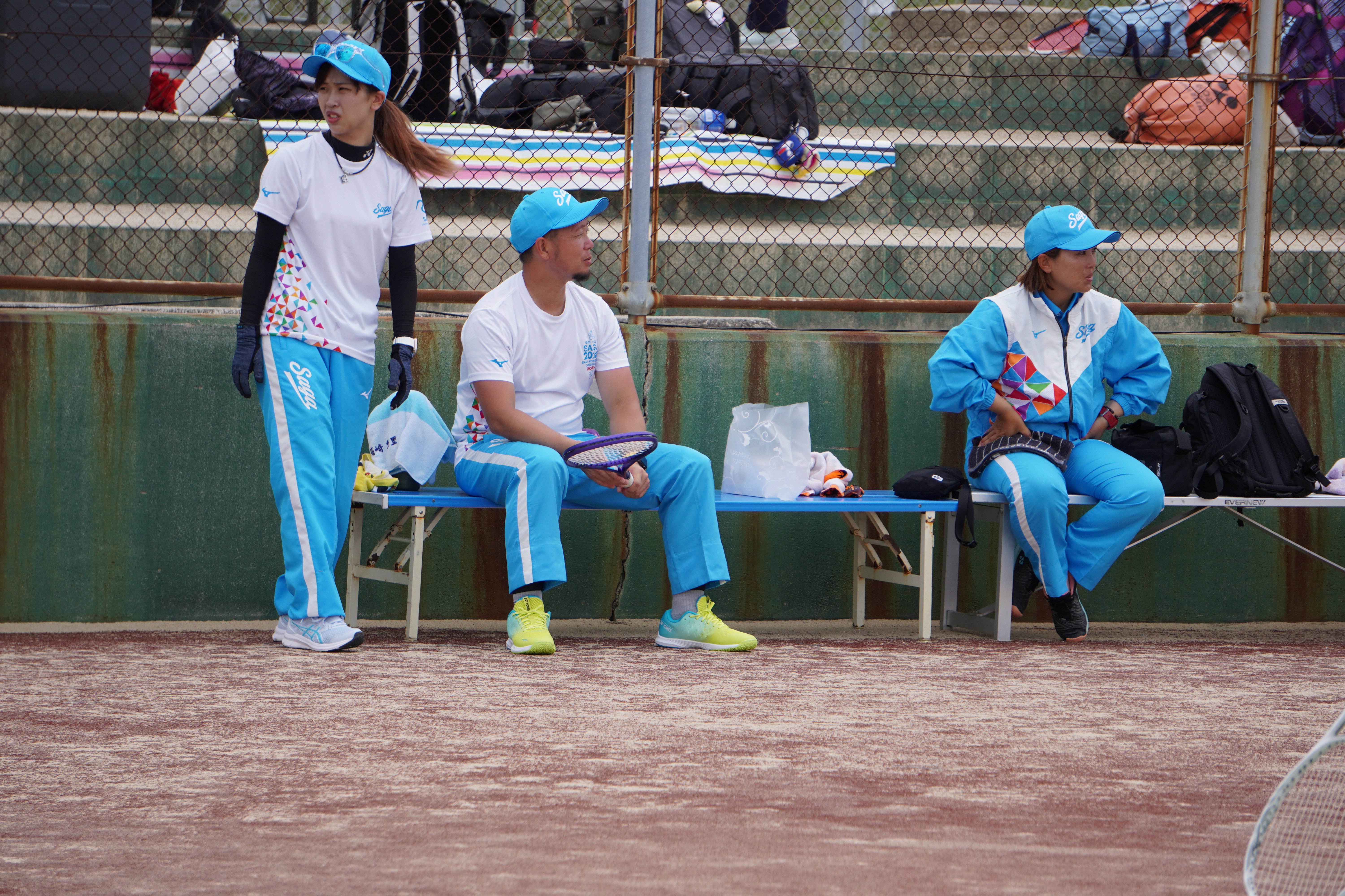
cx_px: 672
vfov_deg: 6.2
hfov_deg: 9.3
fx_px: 8237
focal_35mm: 220
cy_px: 448
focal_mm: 147
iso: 100
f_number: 6.3
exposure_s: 1/250
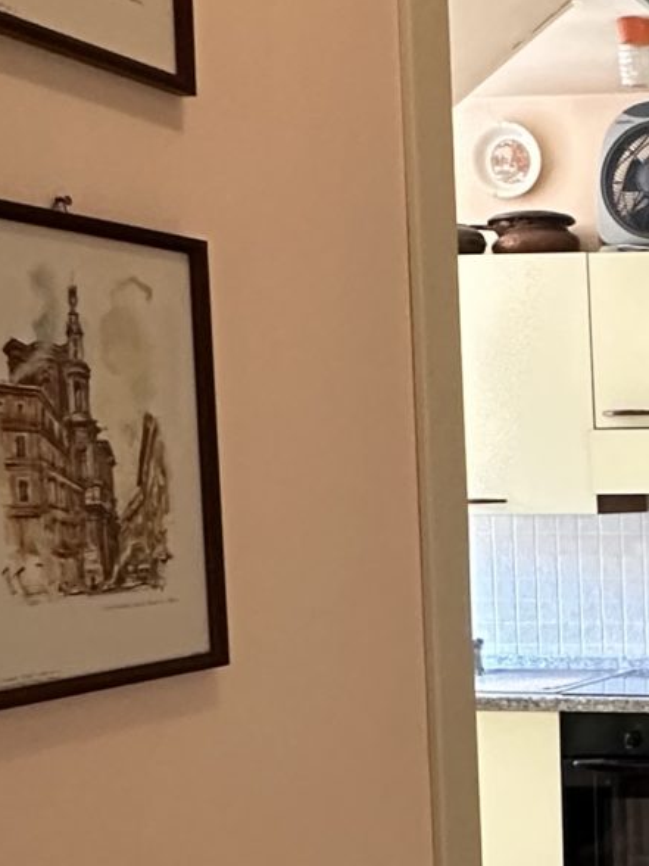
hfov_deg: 18.6
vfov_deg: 31.3
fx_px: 1525
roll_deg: -0.2
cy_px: 607
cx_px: 1168
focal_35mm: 61
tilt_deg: -4.8
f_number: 2.2
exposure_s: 1/50
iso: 320
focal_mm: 2.22
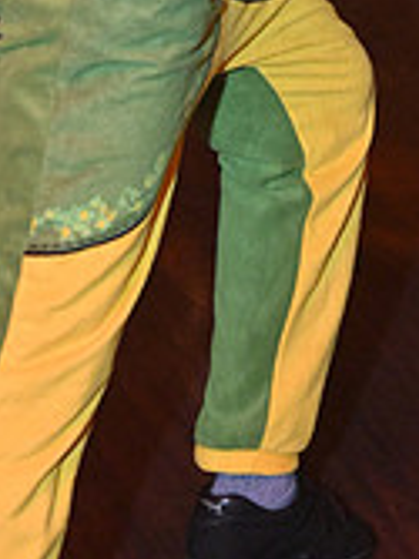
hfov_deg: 8.7
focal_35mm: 167
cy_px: -238
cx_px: 645
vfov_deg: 11.4
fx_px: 2699
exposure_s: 1/100
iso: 4000
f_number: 4
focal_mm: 50
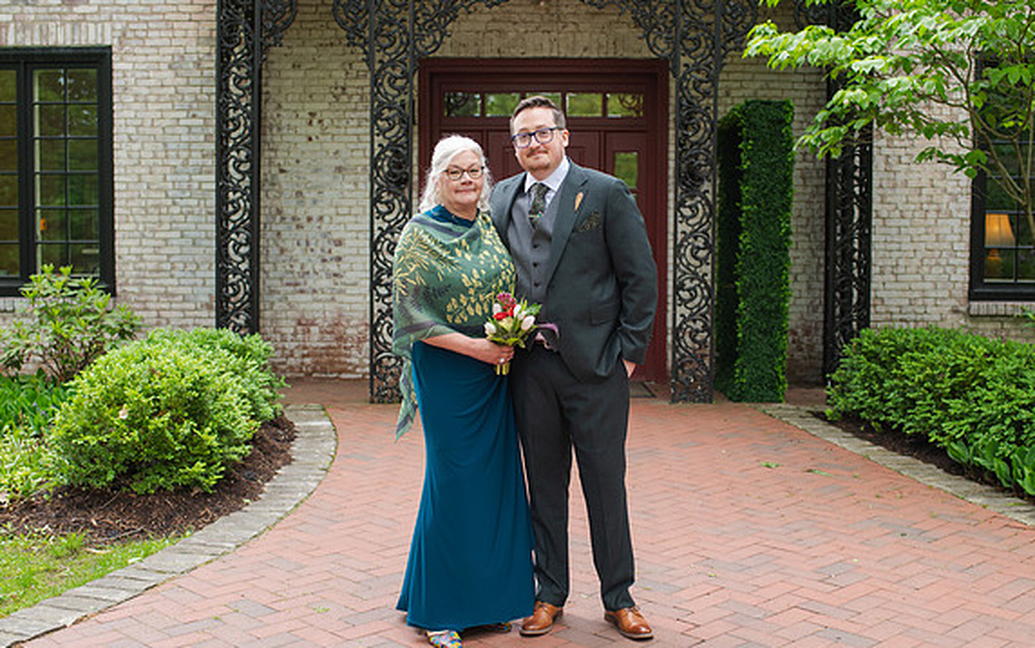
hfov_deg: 44.3
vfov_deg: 28.6
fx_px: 1270
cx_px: 521
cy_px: 347
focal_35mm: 45
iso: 220
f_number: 3.2
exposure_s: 1/320
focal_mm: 35
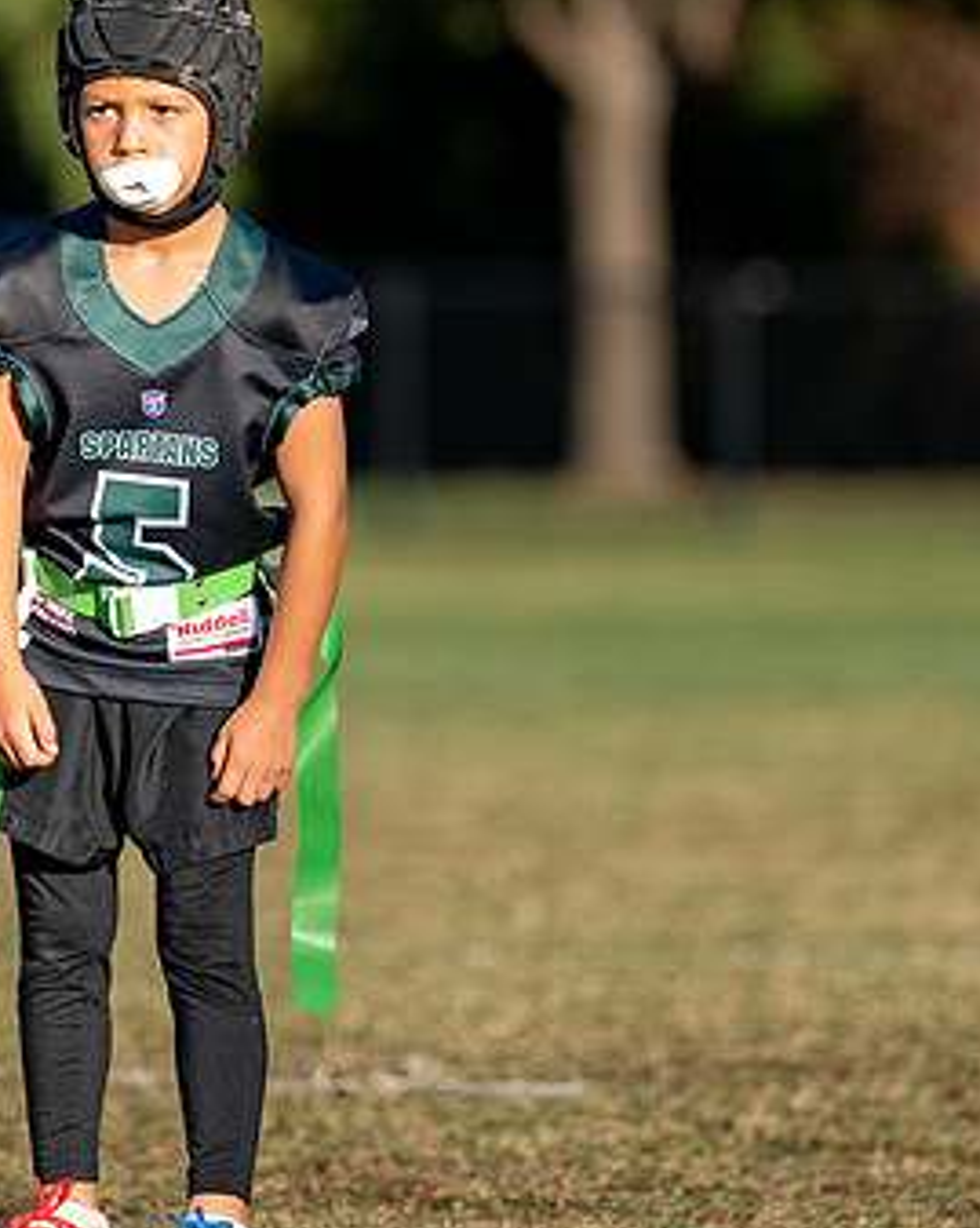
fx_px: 16373
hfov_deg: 3.4
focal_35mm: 451
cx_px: 234
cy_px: 272
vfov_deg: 4.3
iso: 100
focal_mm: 188
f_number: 2.8
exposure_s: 1/1600
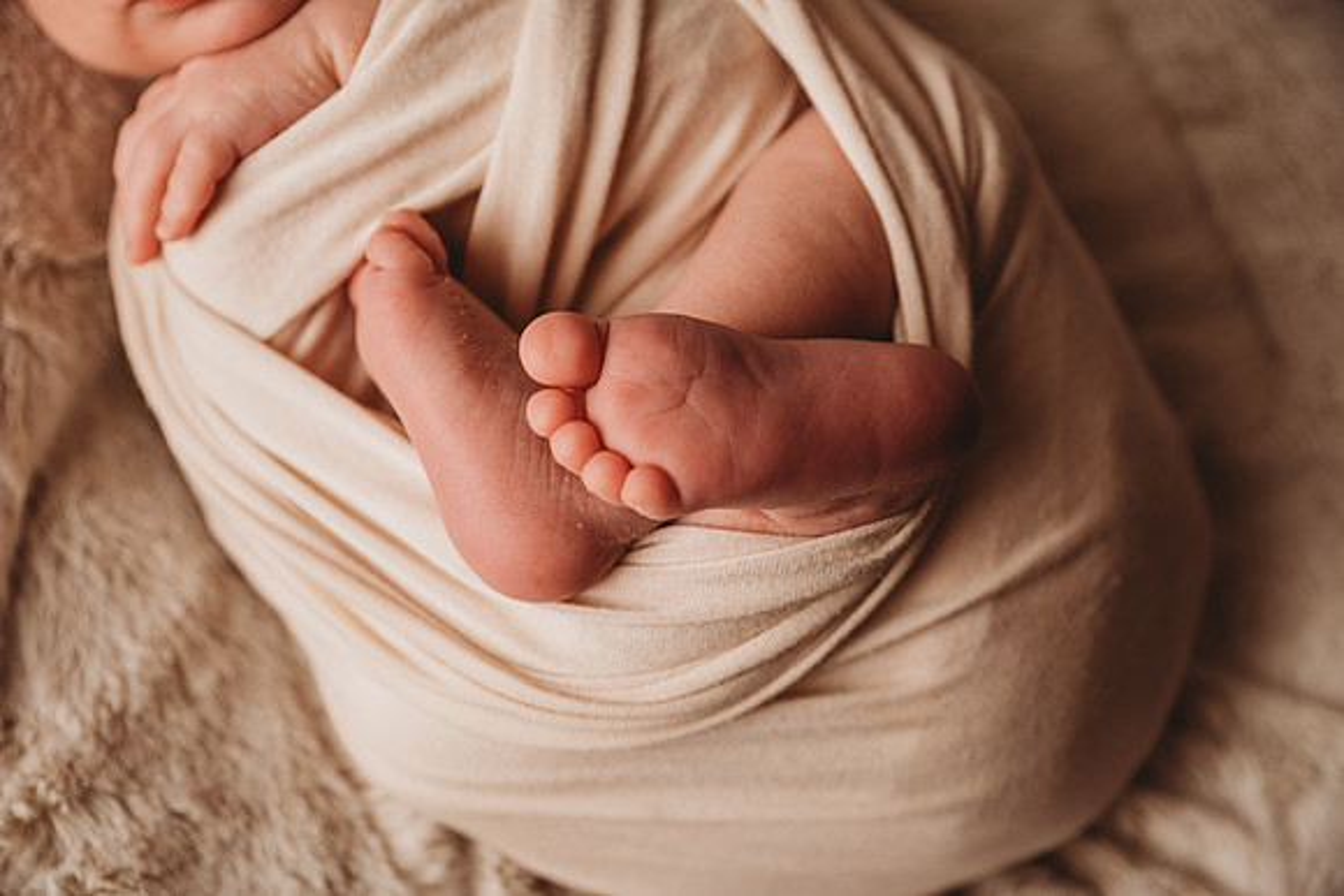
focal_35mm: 58
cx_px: 672
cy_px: 448
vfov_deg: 23.4
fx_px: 2166
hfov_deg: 34.5
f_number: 4
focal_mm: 58
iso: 100
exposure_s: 1/160
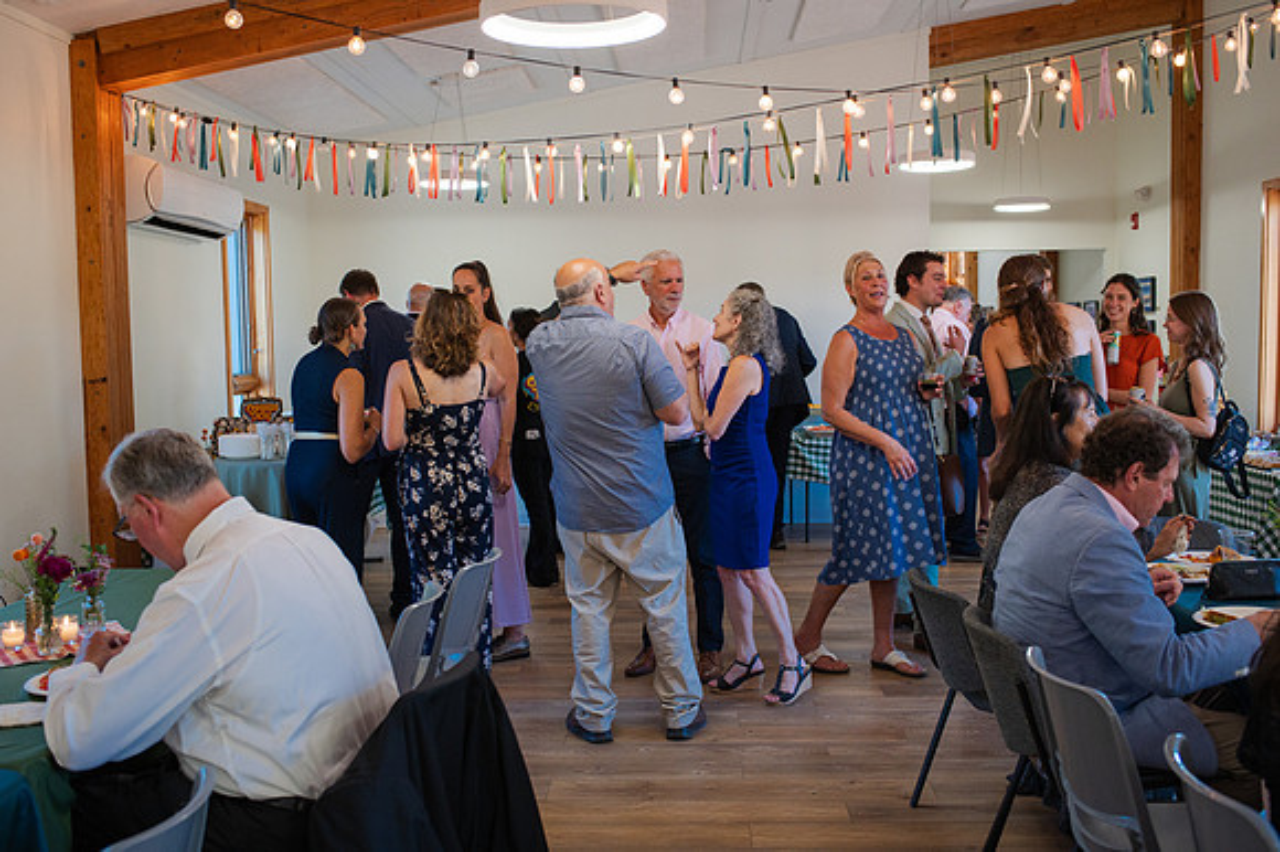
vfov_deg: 37.8
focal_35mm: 35
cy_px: 426
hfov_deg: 54.5
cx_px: 640
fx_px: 1244
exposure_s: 1/250
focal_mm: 35
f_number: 4
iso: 1000
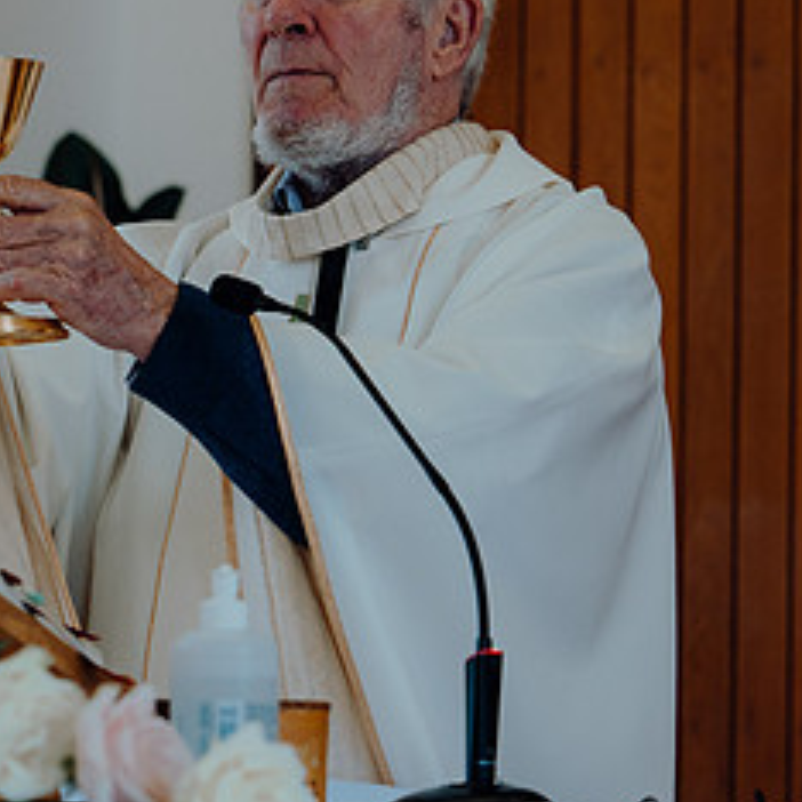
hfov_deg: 7.9
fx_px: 5793
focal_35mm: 221
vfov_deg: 7.9
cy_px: 272
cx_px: 75
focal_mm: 70
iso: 320
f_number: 2.8
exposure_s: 1/200
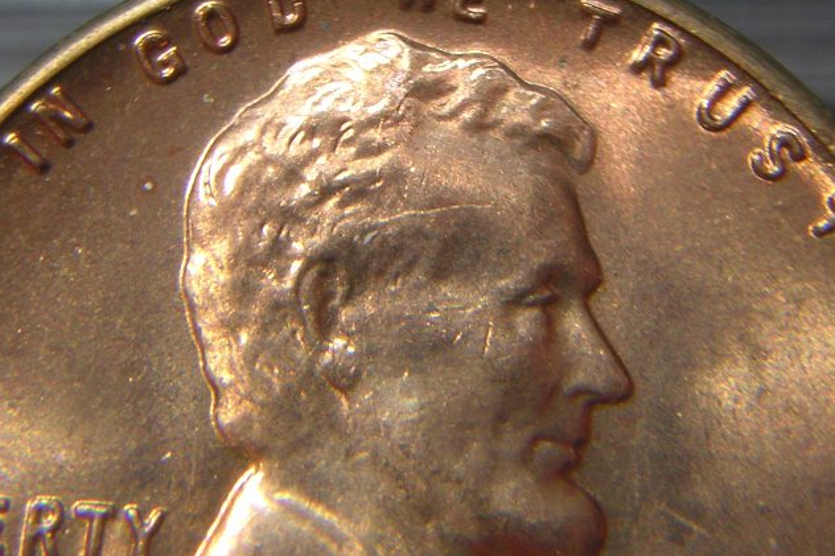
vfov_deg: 17.5
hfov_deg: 26.0
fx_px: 1809
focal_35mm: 78
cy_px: 269
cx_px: 421
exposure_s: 1/3.6
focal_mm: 9.6
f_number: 3.8
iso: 100
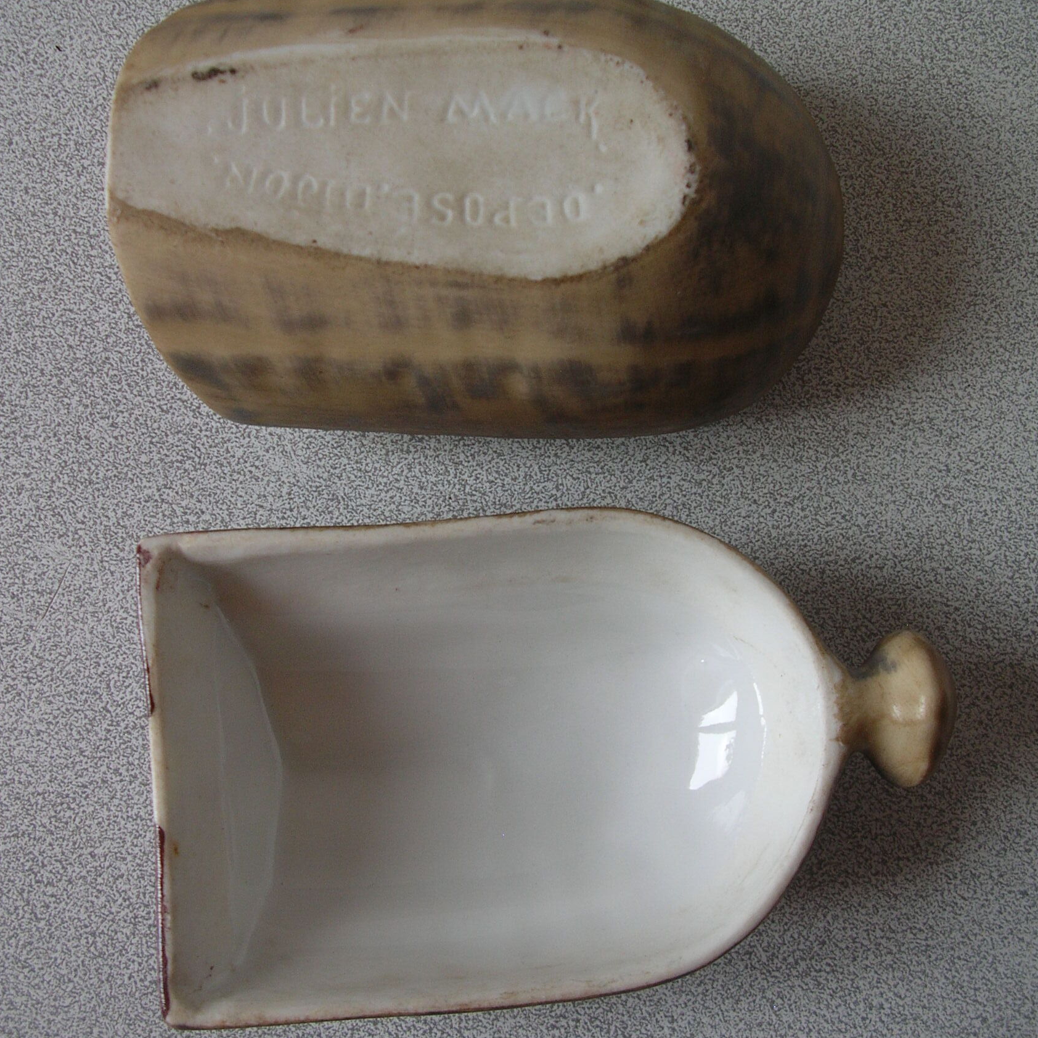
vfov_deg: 40.0
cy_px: 460
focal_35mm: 42
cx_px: 512
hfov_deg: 40.0
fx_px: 1425
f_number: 2.8
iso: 50
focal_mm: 5.8
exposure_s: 1/35.2
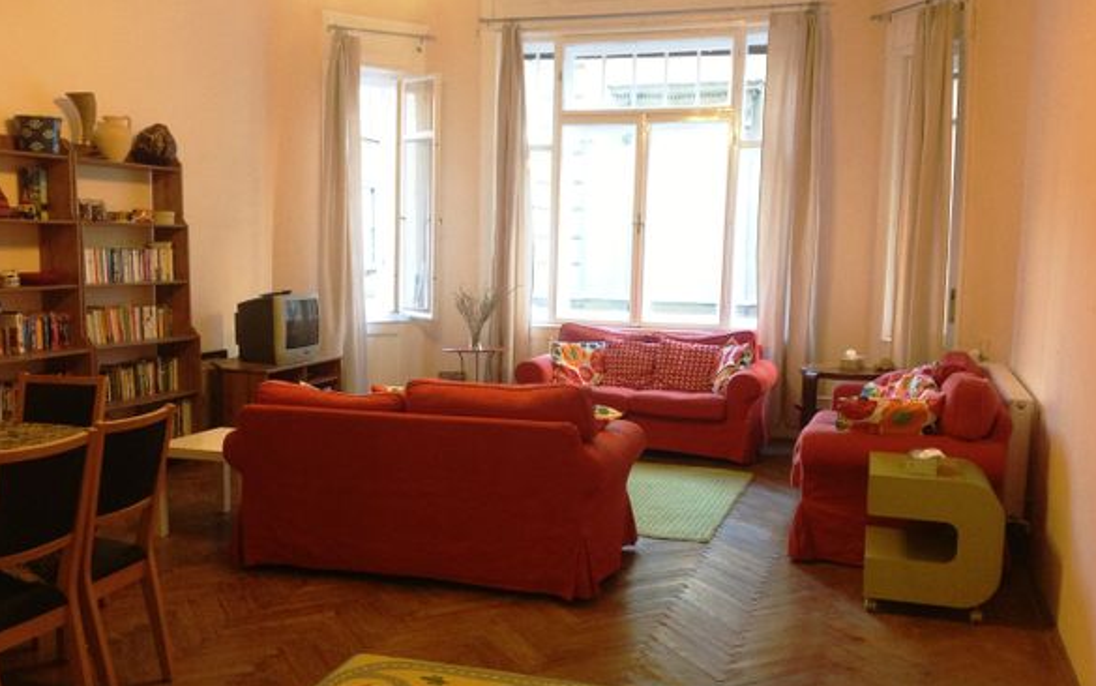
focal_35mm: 38
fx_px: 1135
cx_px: 555
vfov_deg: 33.6
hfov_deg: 51.5
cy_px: 375
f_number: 2.4
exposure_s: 1/15
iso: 160
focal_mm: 4.28
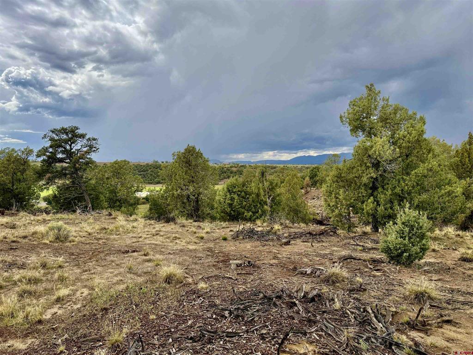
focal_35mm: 24
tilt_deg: -1.5
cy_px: 178
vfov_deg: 56.8
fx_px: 328
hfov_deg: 71.6
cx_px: 236
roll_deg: -1.1
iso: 100
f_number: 1.78
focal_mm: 6.76
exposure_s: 1/4975
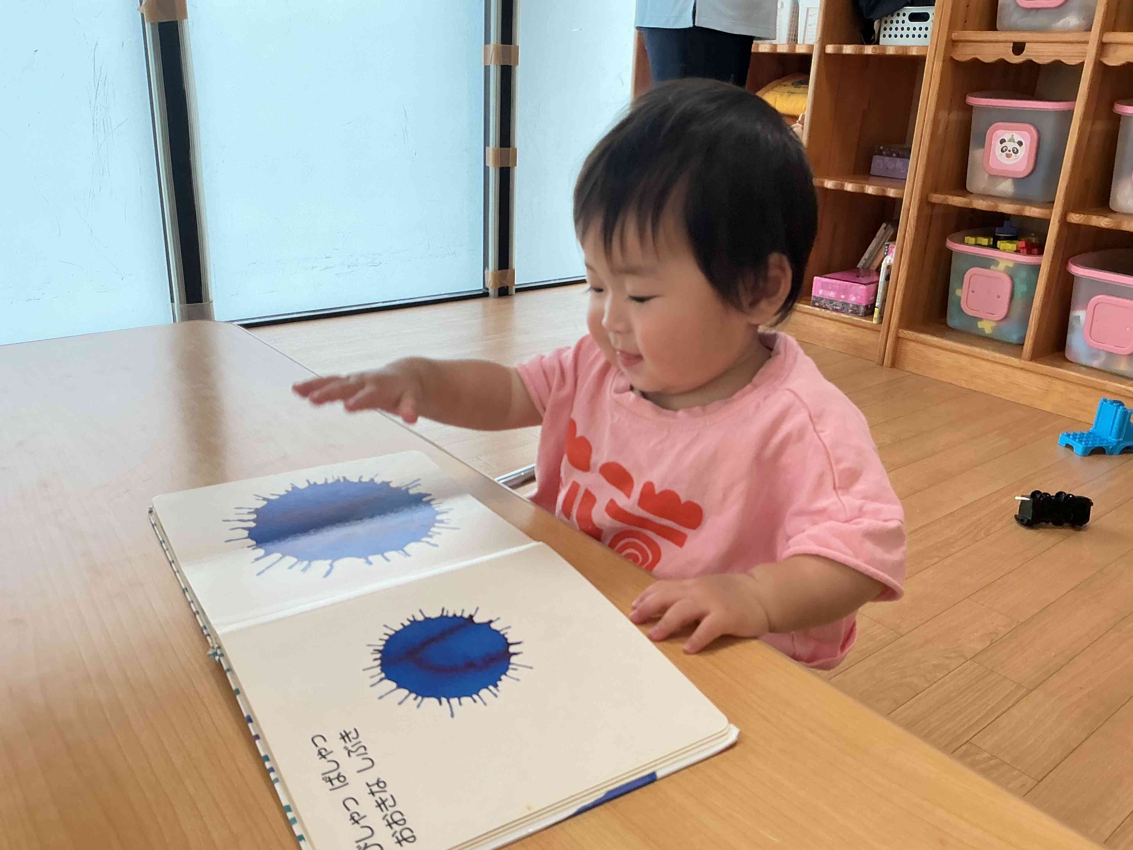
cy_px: 425
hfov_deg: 61.7
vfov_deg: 48.2
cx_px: 566
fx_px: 949
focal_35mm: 29
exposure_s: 1/120
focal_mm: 3
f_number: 1.8
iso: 32
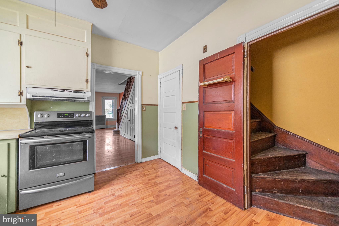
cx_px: 170
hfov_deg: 104.3
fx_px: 132
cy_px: 113
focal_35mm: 14
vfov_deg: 81.1
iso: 1250
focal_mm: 14
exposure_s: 1/125
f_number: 2.8
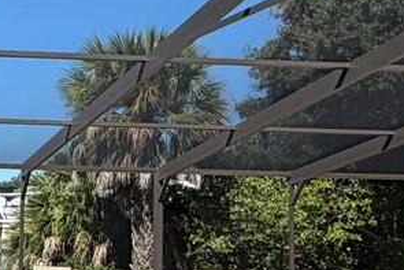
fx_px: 887
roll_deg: -1.0
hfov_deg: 22.8
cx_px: -125
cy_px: 189
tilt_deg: +2.2
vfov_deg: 17.2
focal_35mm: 79
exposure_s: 1/770
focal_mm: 2.22
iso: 32
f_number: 2.2
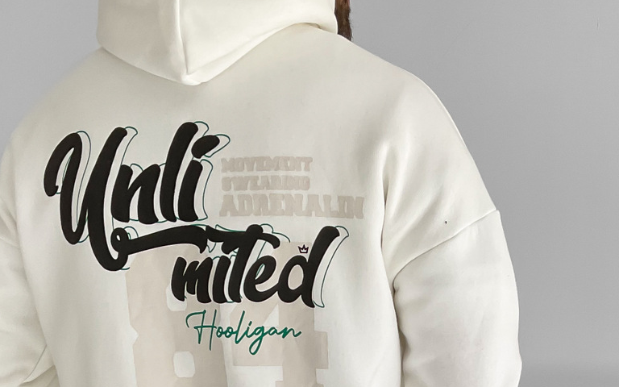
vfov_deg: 18.3
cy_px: 564
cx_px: 380
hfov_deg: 31.9
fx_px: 1080
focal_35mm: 64
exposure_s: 1/120
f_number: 1.8
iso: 20
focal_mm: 3
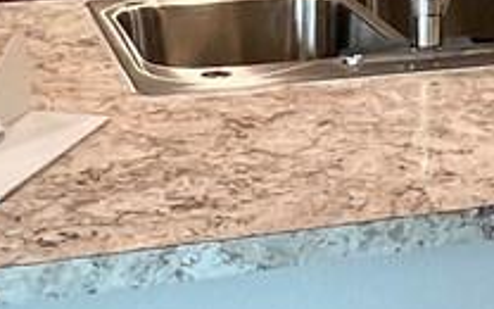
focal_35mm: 106
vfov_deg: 12.1
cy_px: -57
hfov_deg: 19.2
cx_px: 461
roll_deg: +0.9
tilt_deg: -8.7
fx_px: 1427
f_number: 1.8
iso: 200
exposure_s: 1/120
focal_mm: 1.57
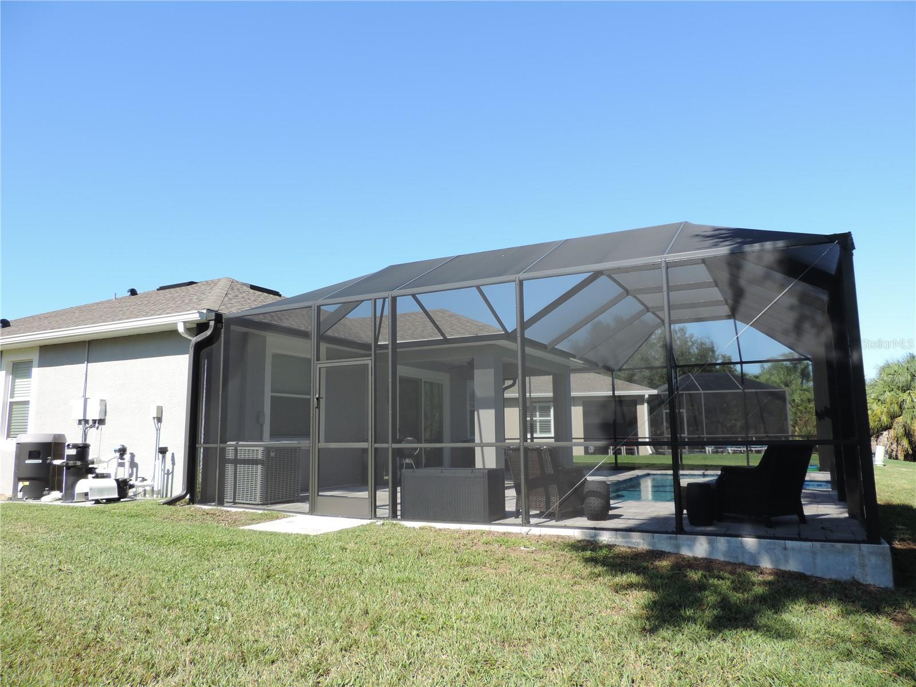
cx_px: 458
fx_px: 635
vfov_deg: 56.8
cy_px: 344
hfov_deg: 71.6
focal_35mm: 24
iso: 80
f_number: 3
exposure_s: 1/640
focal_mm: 4.3
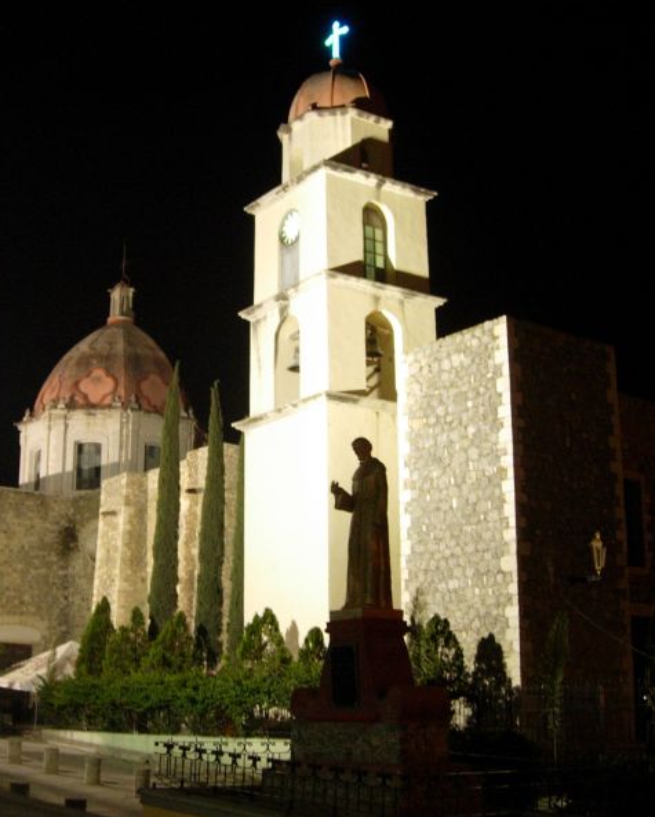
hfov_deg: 30.1
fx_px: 1211
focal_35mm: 50
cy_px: 406
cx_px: 232
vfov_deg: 37.3
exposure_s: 1/2.5
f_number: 2.8
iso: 200
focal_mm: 7.8
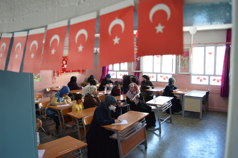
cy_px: 79
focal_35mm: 27
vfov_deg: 47.8
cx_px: 119
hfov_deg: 67.4
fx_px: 178
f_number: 3.5
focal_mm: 18
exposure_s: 1/60
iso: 1000
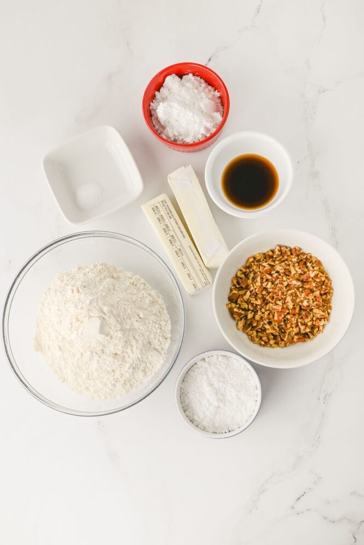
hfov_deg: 26.5
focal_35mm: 51
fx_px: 773
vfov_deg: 38.9
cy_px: 268
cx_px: 182
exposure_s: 1/100
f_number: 4.5
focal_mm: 50
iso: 100
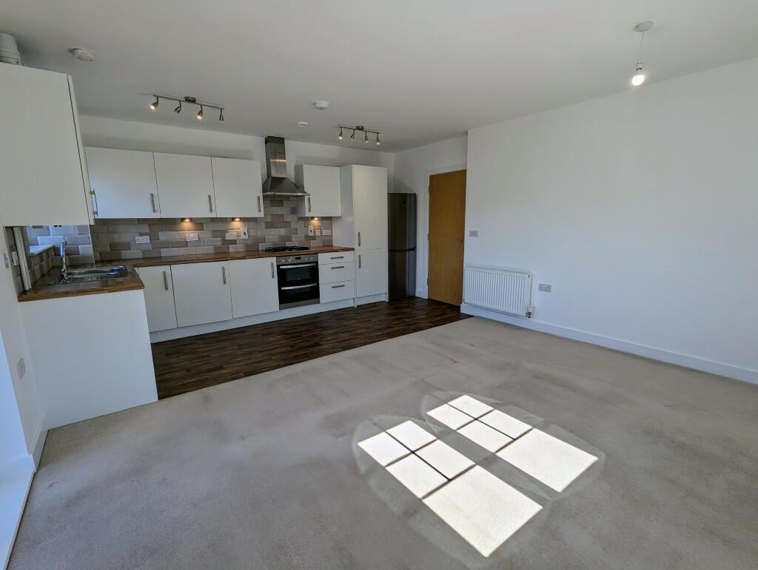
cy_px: 285
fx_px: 351
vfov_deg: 78.2
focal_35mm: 16
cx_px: 379
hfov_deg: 94.4
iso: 44
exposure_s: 1/590
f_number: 2.2
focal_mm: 2.35
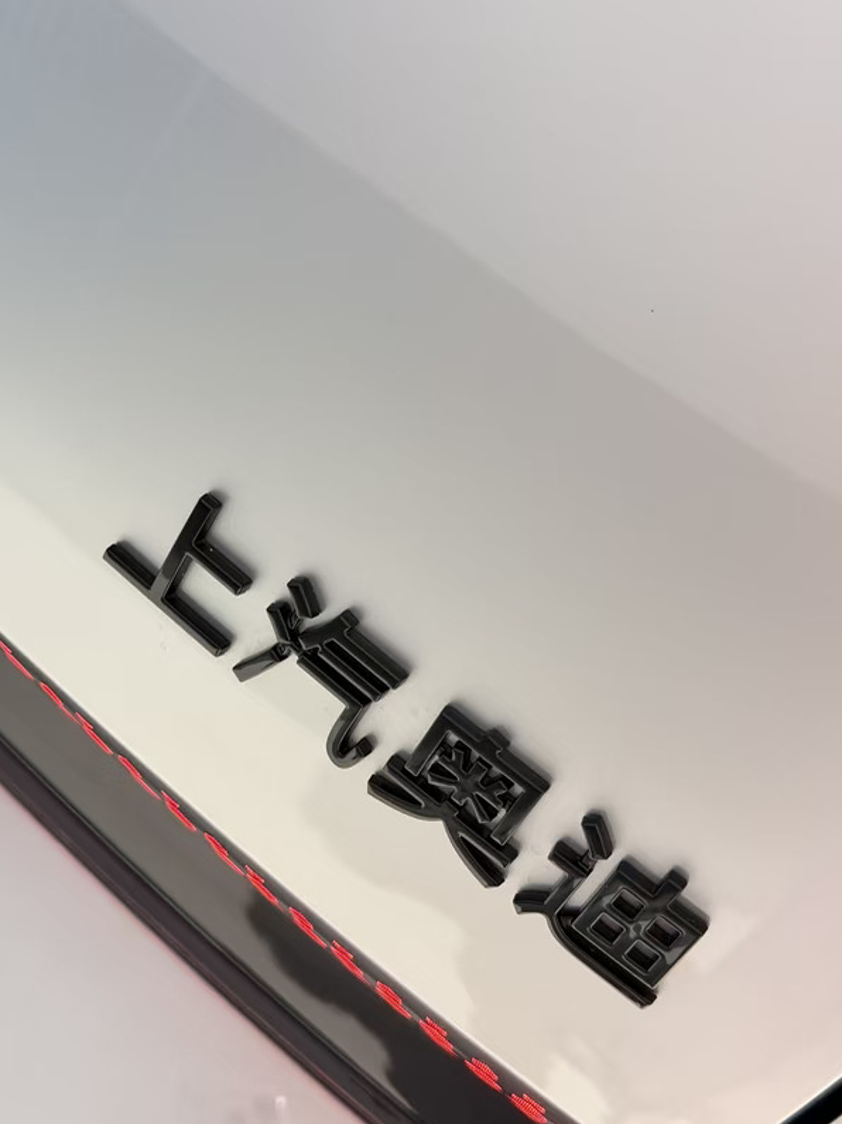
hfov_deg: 29.7
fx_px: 1590
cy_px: 563
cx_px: 418
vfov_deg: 38.9
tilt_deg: -31.1
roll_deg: -32.8
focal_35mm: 49
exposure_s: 1/29
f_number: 1.78
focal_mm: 6.76
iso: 500
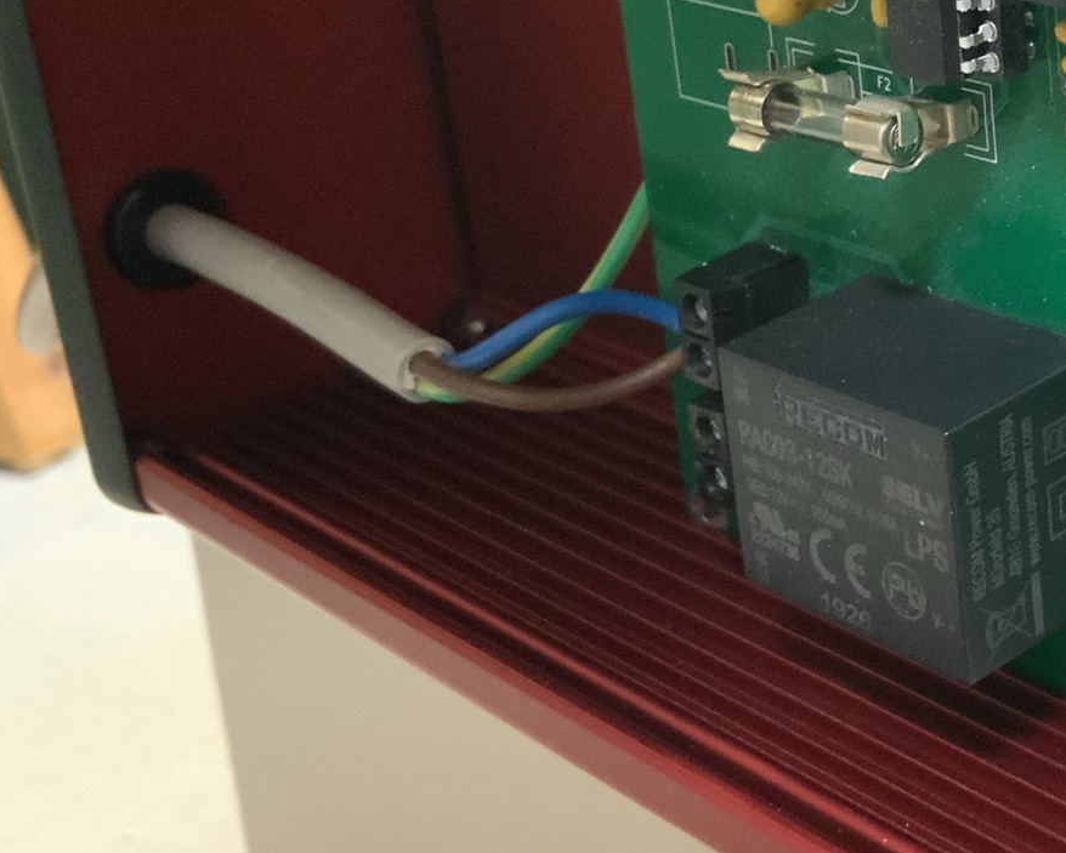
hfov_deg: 26.8
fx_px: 2083
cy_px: 133
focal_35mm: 66
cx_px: 1122
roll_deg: +2.1
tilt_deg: -18.4
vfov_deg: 22.7
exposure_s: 1/33
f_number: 1.8
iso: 320
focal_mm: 3
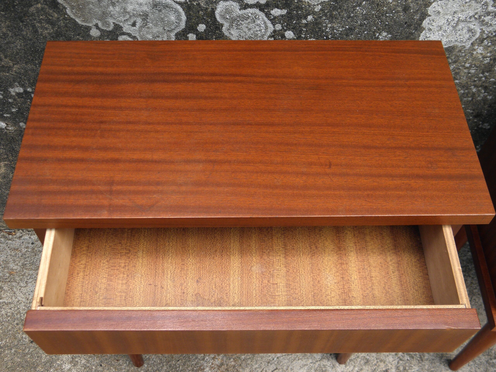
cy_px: 186
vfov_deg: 37.7
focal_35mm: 38
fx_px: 544
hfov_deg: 49.0
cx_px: 248
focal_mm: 6.8
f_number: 3.7
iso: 100
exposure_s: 1/125
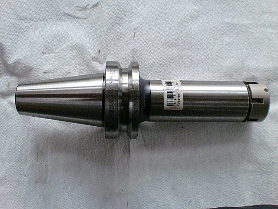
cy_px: 104
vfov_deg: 40.7
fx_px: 281
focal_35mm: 35
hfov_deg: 52.6
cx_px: 139
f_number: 3.1
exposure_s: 1/60
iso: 640
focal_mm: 6.3
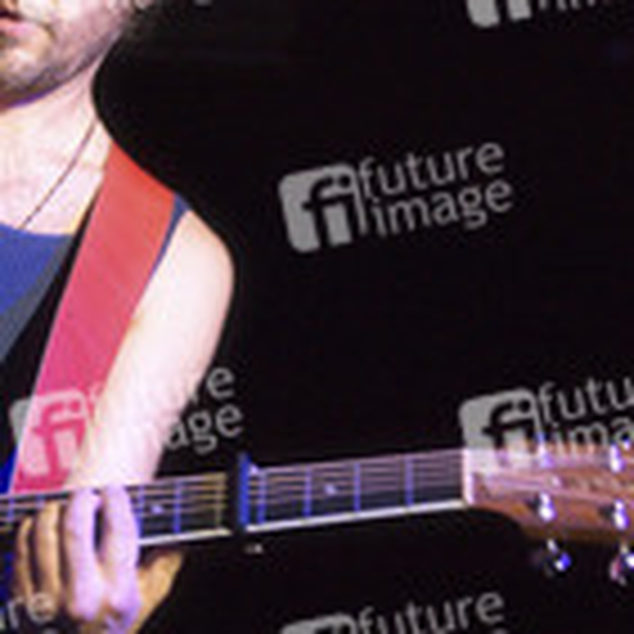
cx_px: 7
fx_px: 2362
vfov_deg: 15.3
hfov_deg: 15.0
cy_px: 310
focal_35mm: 114
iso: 3200
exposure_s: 1/40
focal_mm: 42
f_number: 2.8
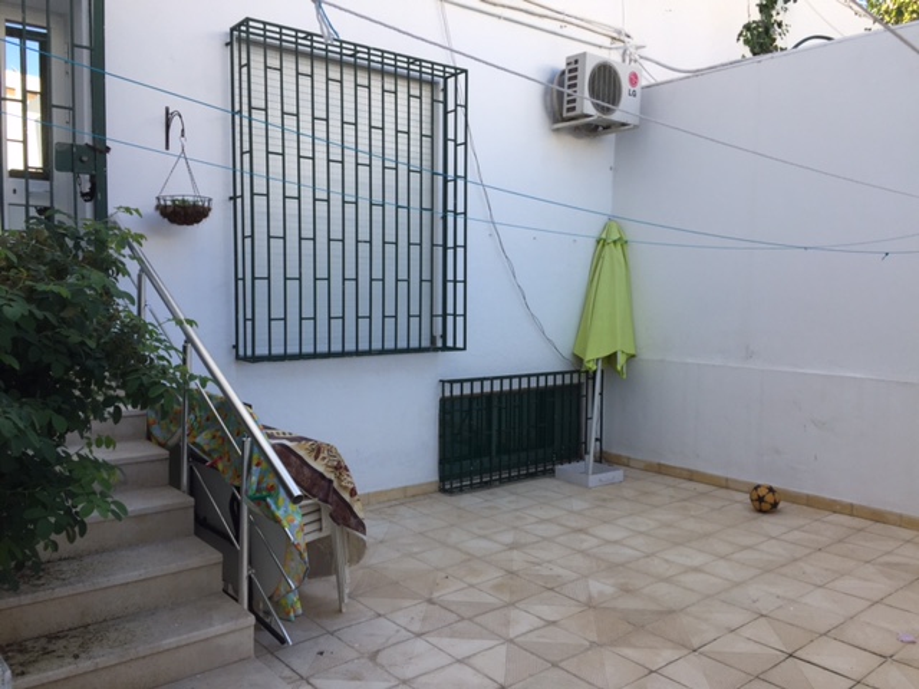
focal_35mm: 29
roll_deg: -1.3
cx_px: 460
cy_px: 344
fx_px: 770
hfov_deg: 61.7
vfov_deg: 48.2
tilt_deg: -3.2
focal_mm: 4.15
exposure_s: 1/363
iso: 32
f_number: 2.2
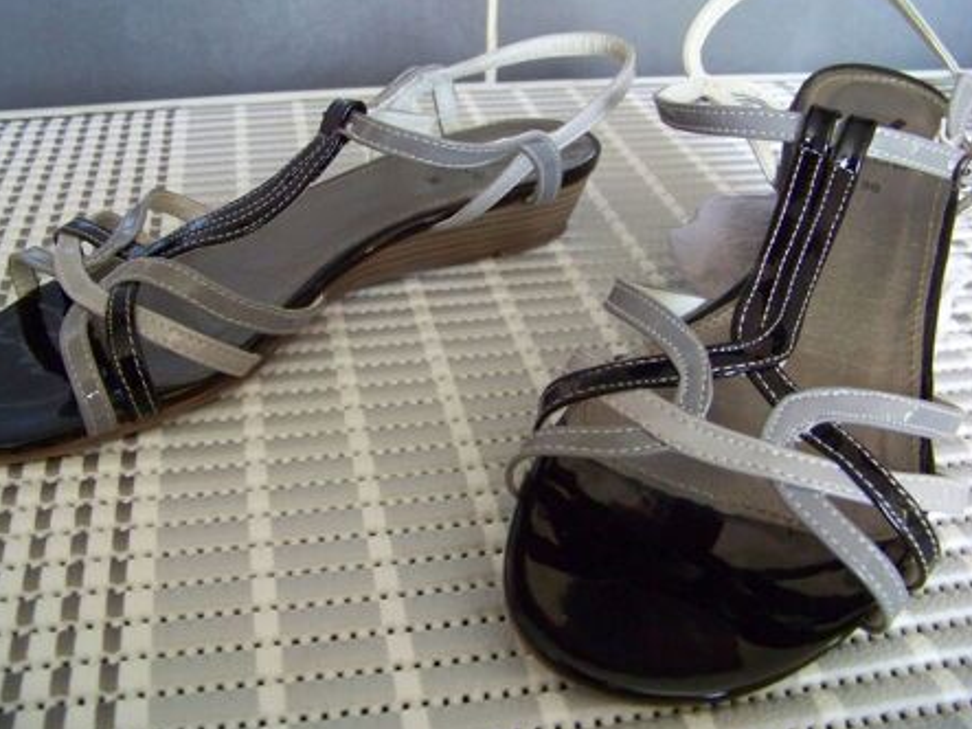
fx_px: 1095
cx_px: 450
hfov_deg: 47.8
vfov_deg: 36.8
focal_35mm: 39
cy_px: 343
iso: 400
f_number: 2.8
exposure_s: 1/25
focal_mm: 5.85
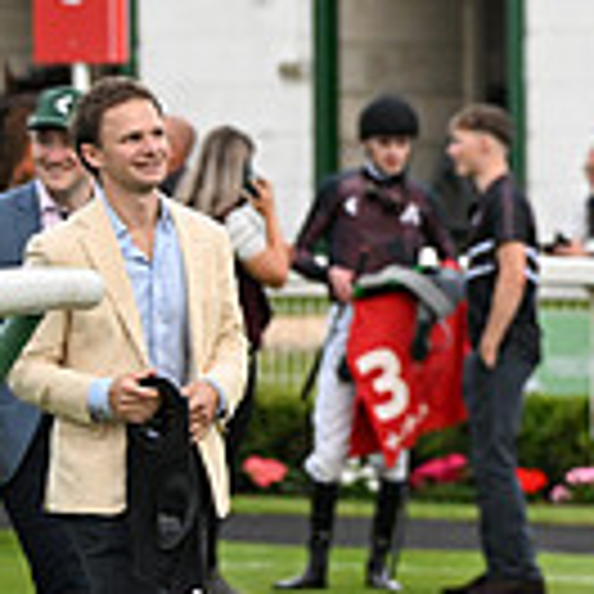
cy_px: 223
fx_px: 8833
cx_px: 1282
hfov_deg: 3.8
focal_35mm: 455
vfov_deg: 3.9
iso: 1600
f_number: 3.5
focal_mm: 122
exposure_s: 1/1000
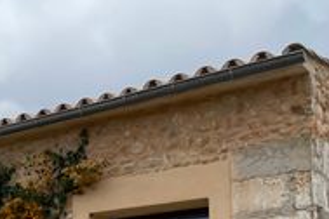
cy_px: 322
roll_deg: -0.5
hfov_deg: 19.8
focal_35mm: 86
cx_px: -191
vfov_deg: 14.8
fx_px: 786
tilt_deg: +3.7
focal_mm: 4.2
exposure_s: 1/2618
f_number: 1.6
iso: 32
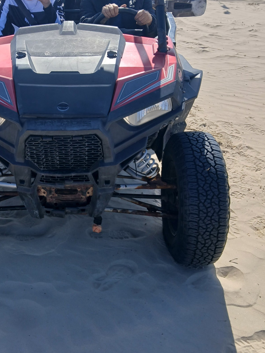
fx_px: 429
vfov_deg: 44.8
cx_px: 59
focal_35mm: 42
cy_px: 190
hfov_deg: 33.5
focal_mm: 3.98
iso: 20
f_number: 1.8
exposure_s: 1/421
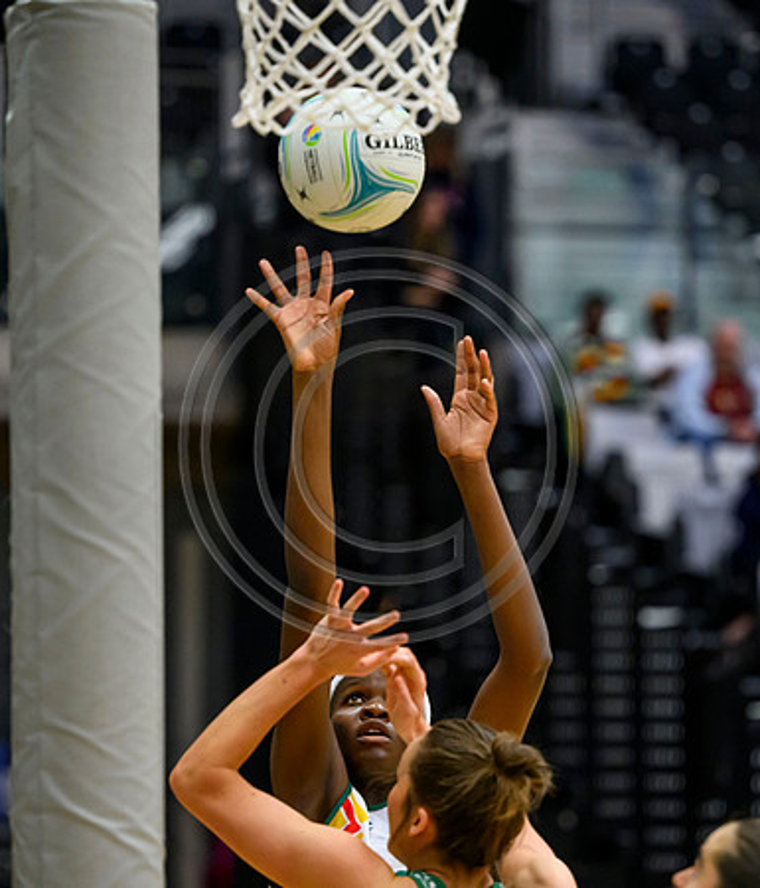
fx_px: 6548
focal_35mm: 242
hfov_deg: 6.6
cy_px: 437
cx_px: 466
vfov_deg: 7.8
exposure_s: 1/1000
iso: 4000
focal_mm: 150
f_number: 2.8
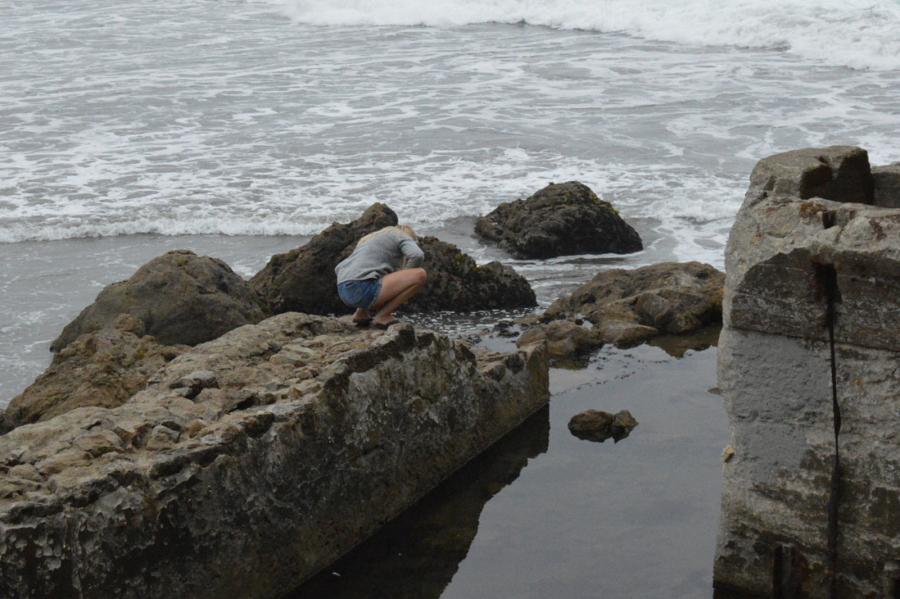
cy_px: 246
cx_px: 410
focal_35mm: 83
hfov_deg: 24.5
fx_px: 2073
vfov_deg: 16.4
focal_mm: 38
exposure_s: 1/2500
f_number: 14
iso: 3200
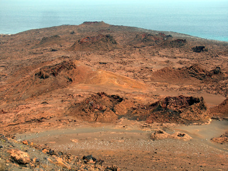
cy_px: 86
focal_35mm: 52
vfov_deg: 28.0
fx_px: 342
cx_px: 114
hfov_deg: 36.8
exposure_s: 1/197
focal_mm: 10.64
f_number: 4.8
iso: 100
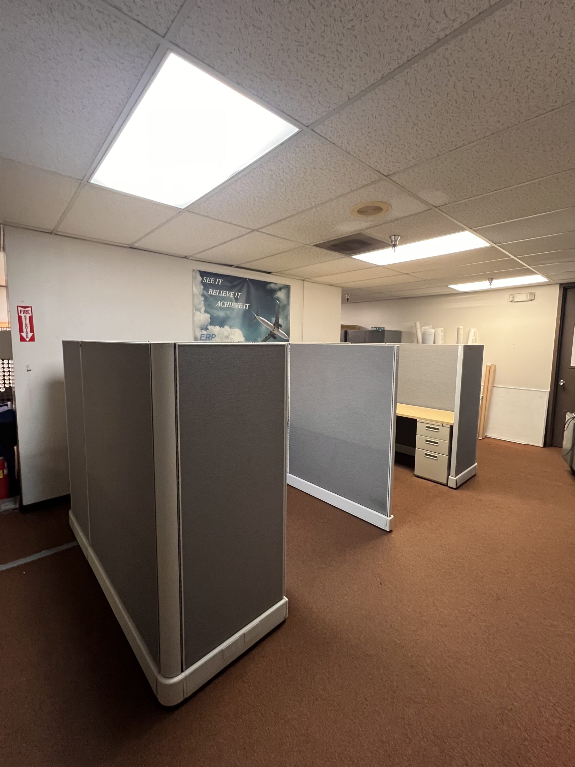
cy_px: 373
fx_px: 310
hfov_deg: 85.7
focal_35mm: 14
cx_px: 290
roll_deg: -1.0
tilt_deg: -3.1
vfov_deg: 102.0
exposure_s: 1/60
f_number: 1.8
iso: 400
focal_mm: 1.57
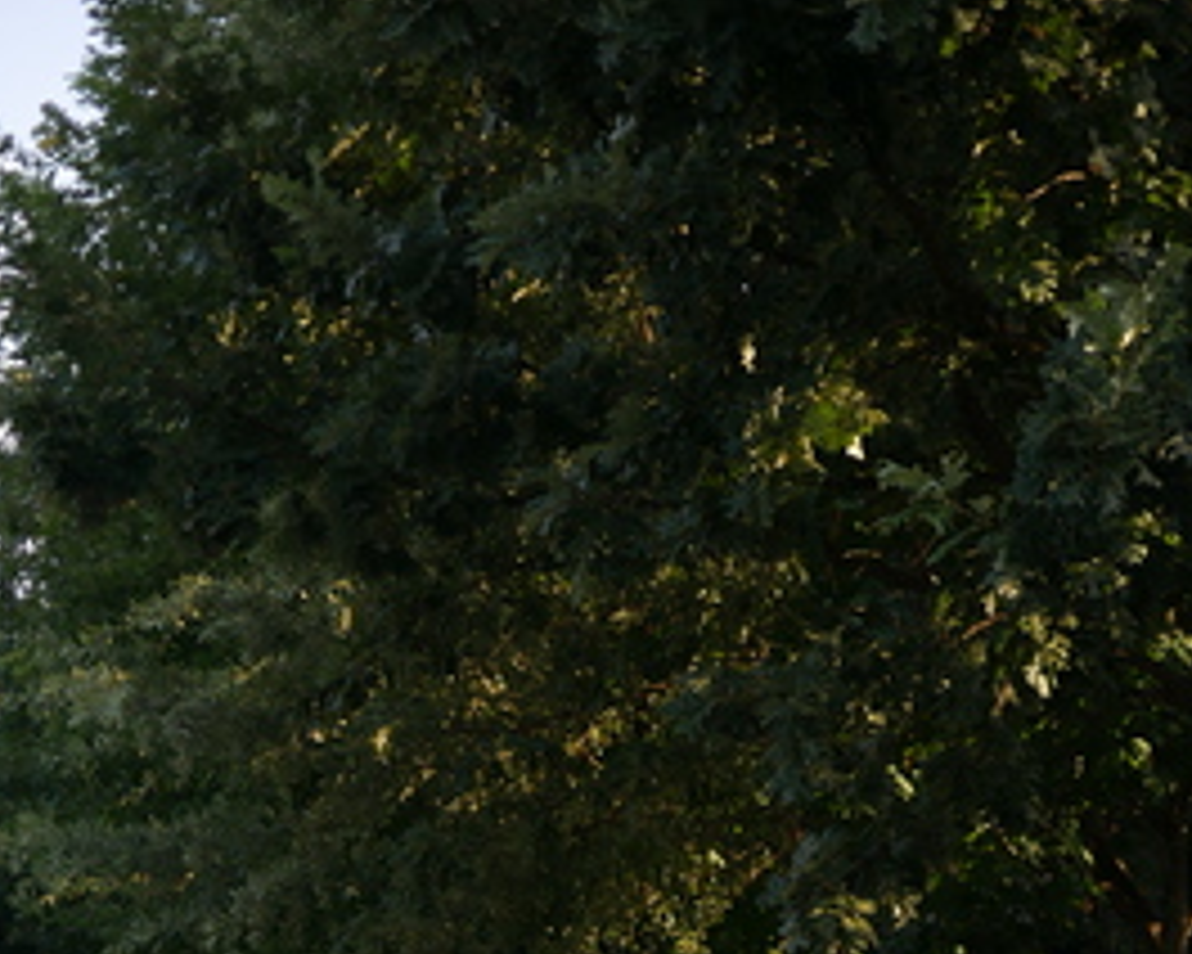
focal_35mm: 81
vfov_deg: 17.9
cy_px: 1197
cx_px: 681
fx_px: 2858
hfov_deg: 23.5
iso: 200
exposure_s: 1/800
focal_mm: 20
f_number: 1.7
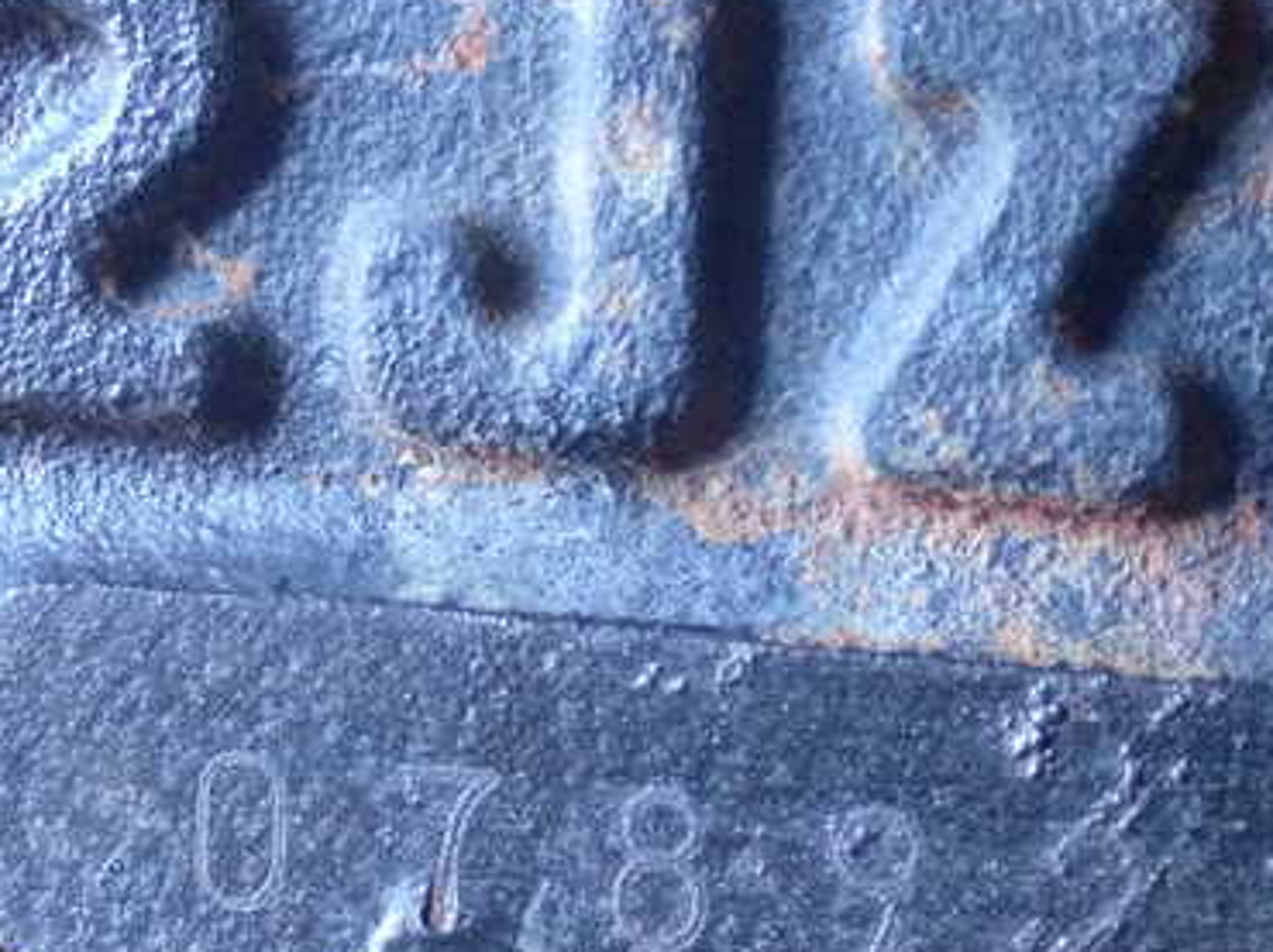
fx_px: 4888
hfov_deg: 14.8
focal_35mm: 133
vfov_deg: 11.1
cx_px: 802
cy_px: 505
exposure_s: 1/125
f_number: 4.3
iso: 2500
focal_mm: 14.62
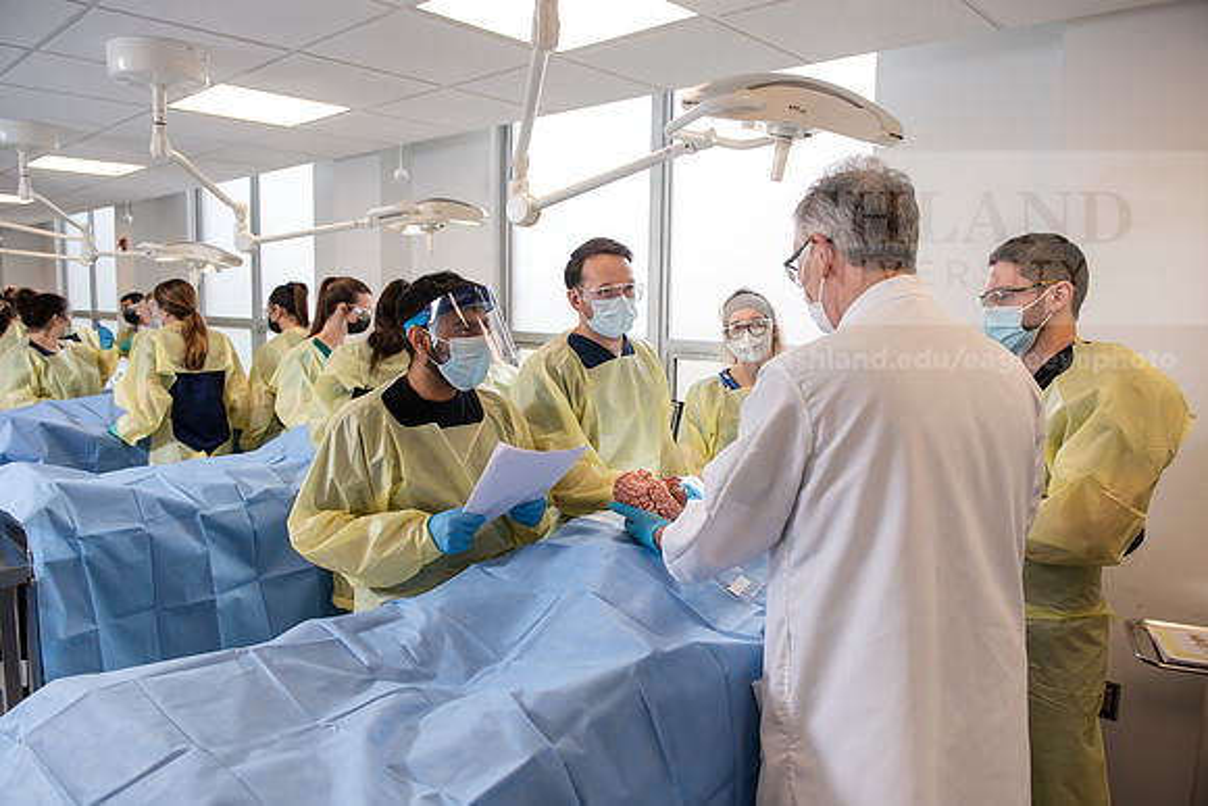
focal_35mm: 26
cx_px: 604
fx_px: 873
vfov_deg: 49.6
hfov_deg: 69.4
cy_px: 403
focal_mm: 26
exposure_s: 1/200
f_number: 4.5
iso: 500
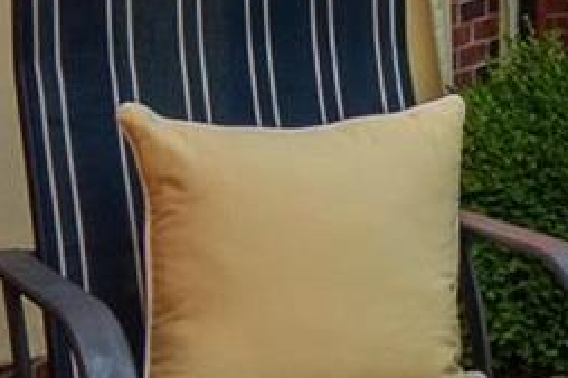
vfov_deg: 10.5
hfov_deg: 13.4
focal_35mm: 126
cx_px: 1208
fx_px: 1987
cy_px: -161
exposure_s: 1/4
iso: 400
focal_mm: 10
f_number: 8
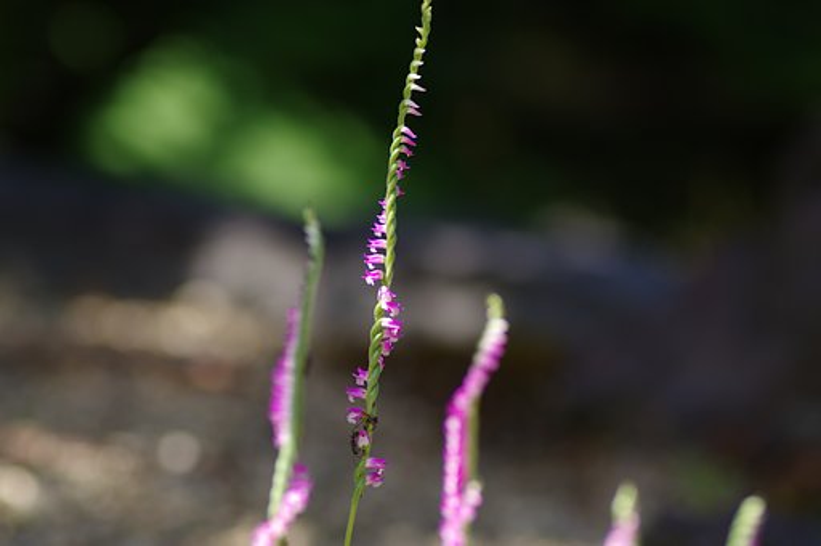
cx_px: 410
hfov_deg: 15.2
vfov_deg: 10.1
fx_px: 3075
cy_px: 273
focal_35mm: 135
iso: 100
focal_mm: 90
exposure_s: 1/400
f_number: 3.2
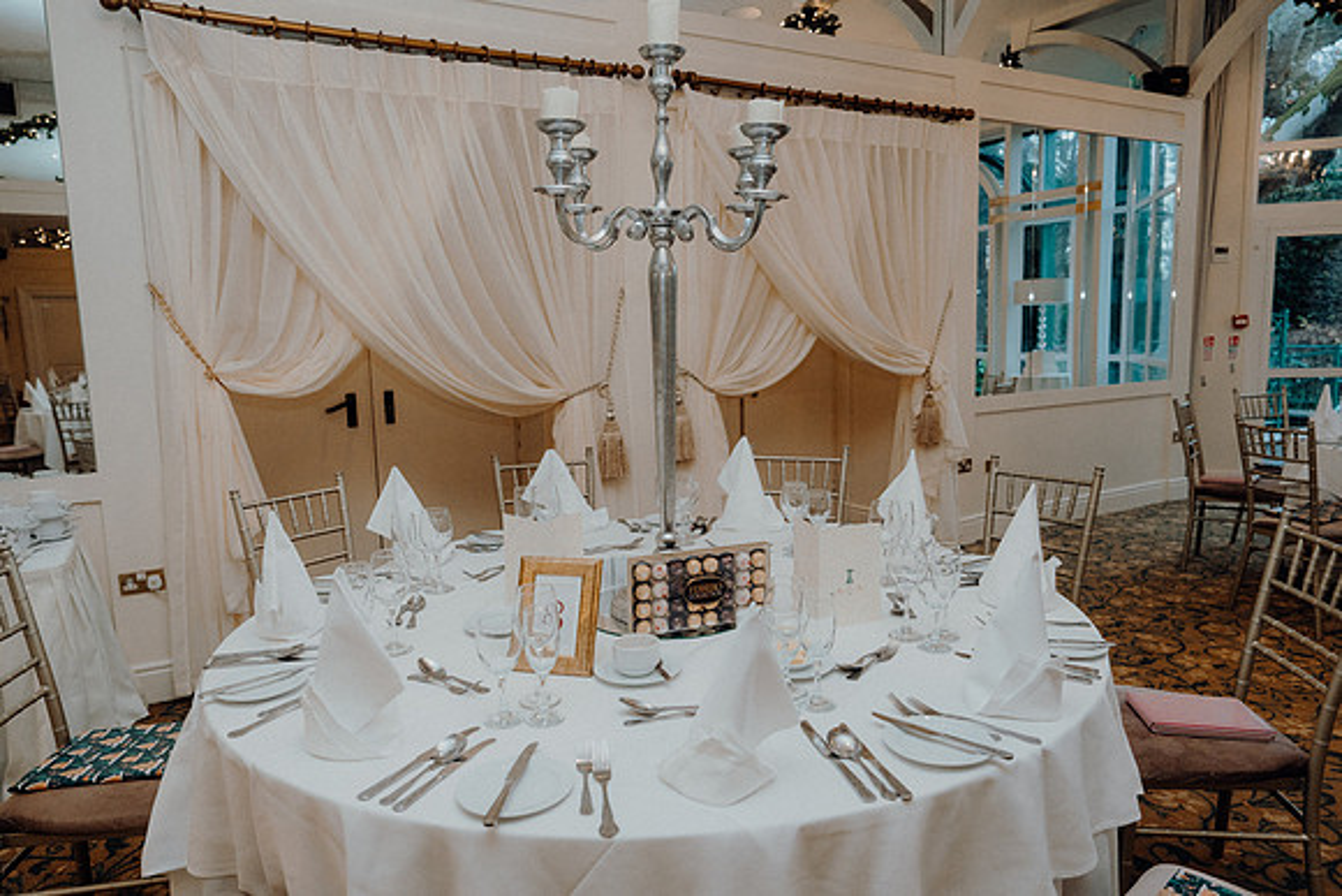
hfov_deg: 73.7
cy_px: 448
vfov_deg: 53.2
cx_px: 671
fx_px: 895
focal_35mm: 24
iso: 2500
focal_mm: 24
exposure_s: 1/200
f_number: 3.5
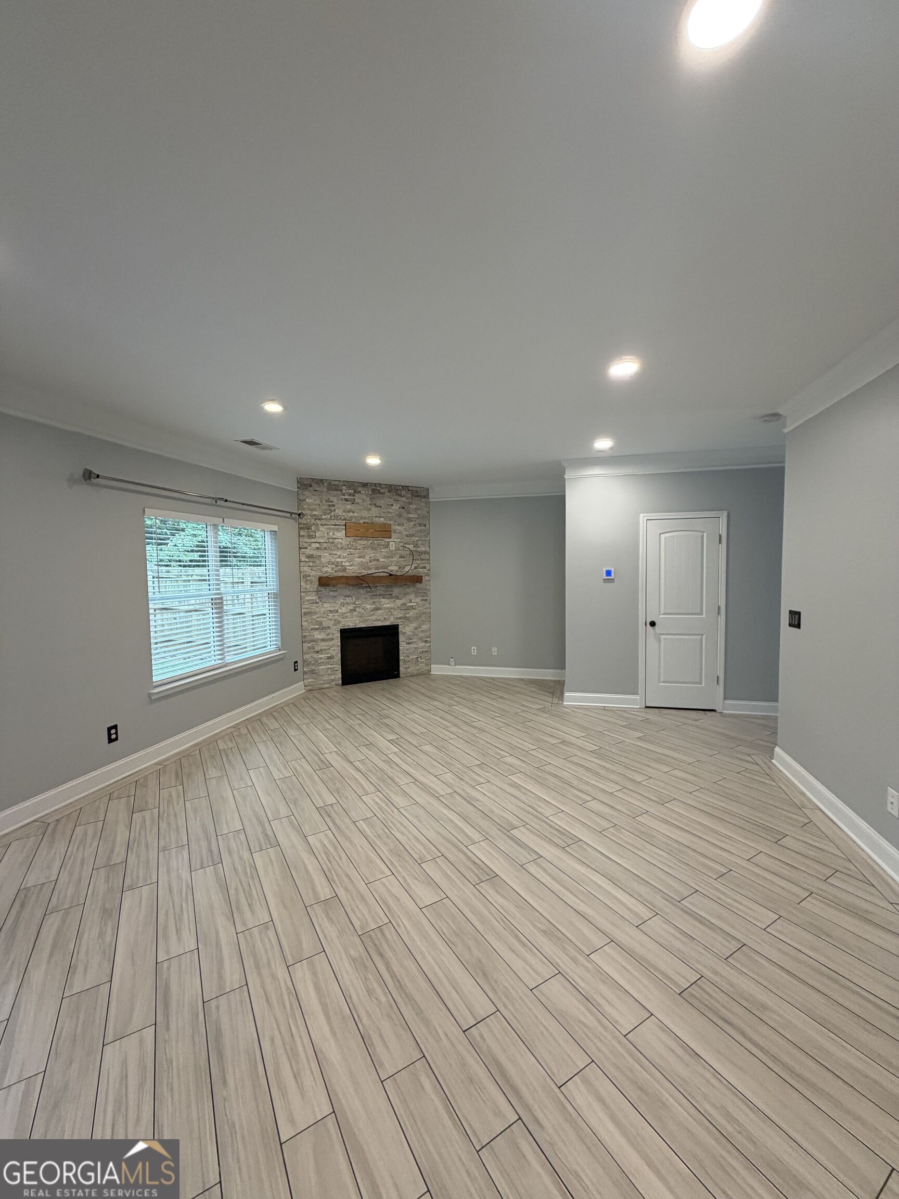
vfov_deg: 102.1
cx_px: 450
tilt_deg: -2.7
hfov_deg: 85.7
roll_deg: +3.2
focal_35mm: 14
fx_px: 485
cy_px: 600
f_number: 2.2
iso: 160
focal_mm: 2.22
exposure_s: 1/60
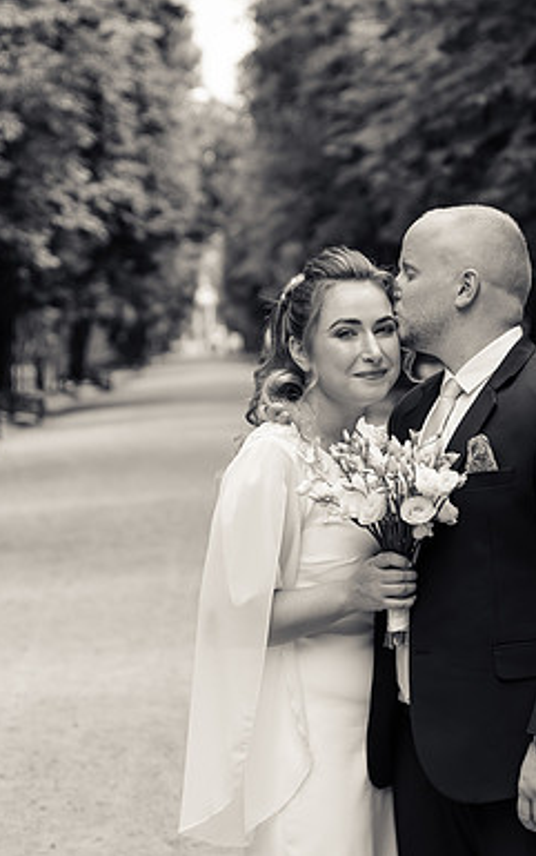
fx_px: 2521
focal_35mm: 108
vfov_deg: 19.3
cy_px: 370
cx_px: 382
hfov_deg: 12.1
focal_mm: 62
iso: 160
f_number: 2.8
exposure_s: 1/640
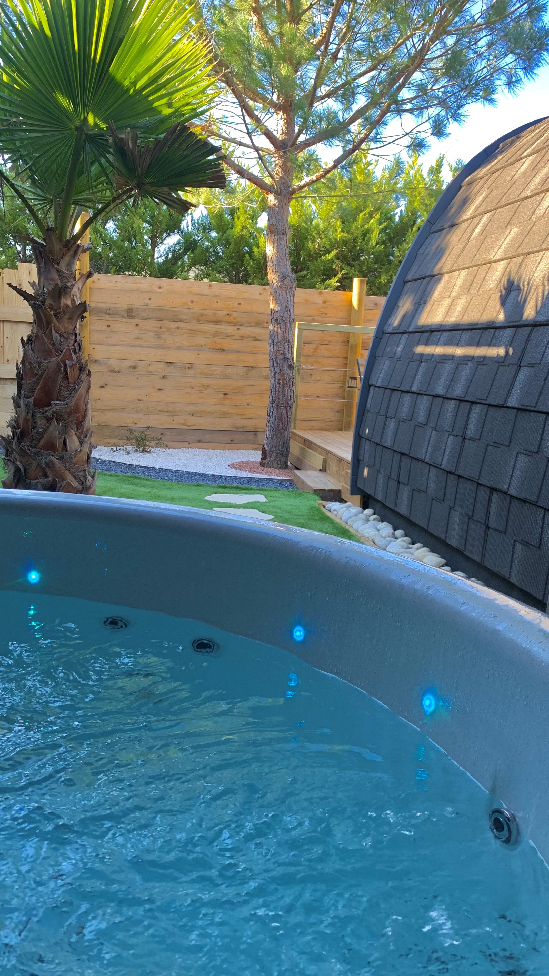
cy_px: 509
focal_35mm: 30
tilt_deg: -9.5
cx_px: 274
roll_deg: -3.1
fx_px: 777
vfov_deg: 64.3
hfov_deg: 38.9
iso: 32
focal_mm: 4.25
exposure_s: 1/121
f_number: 1.8
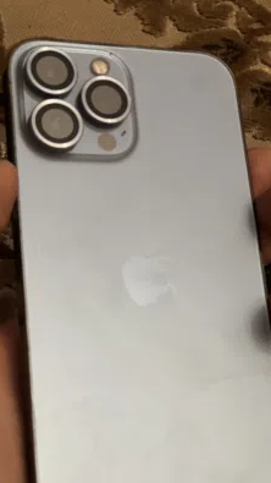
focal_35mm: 85
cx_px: 148
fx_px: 1087
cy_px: 240
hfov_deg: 14.2
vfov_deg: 25.0
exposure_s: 1/14
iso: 640
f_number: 2.8
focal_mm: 9
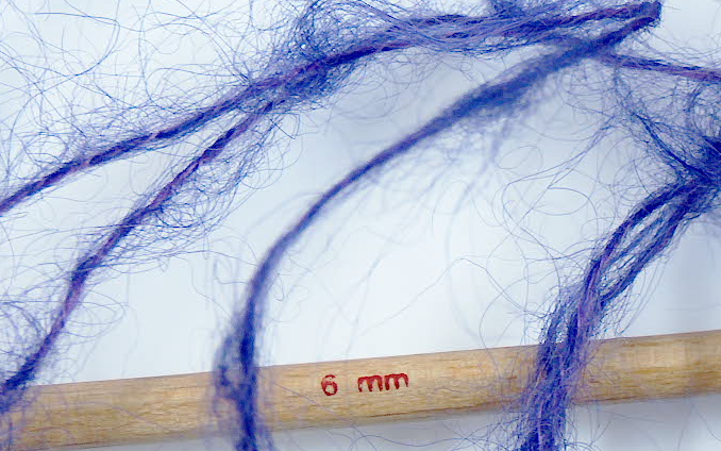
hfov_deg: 14.2
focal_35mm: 146
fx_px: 2869
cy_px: 362
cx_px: 597
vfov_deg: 9.0
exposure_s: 1/7.62
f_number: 2.9
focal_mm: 14.73
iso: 200
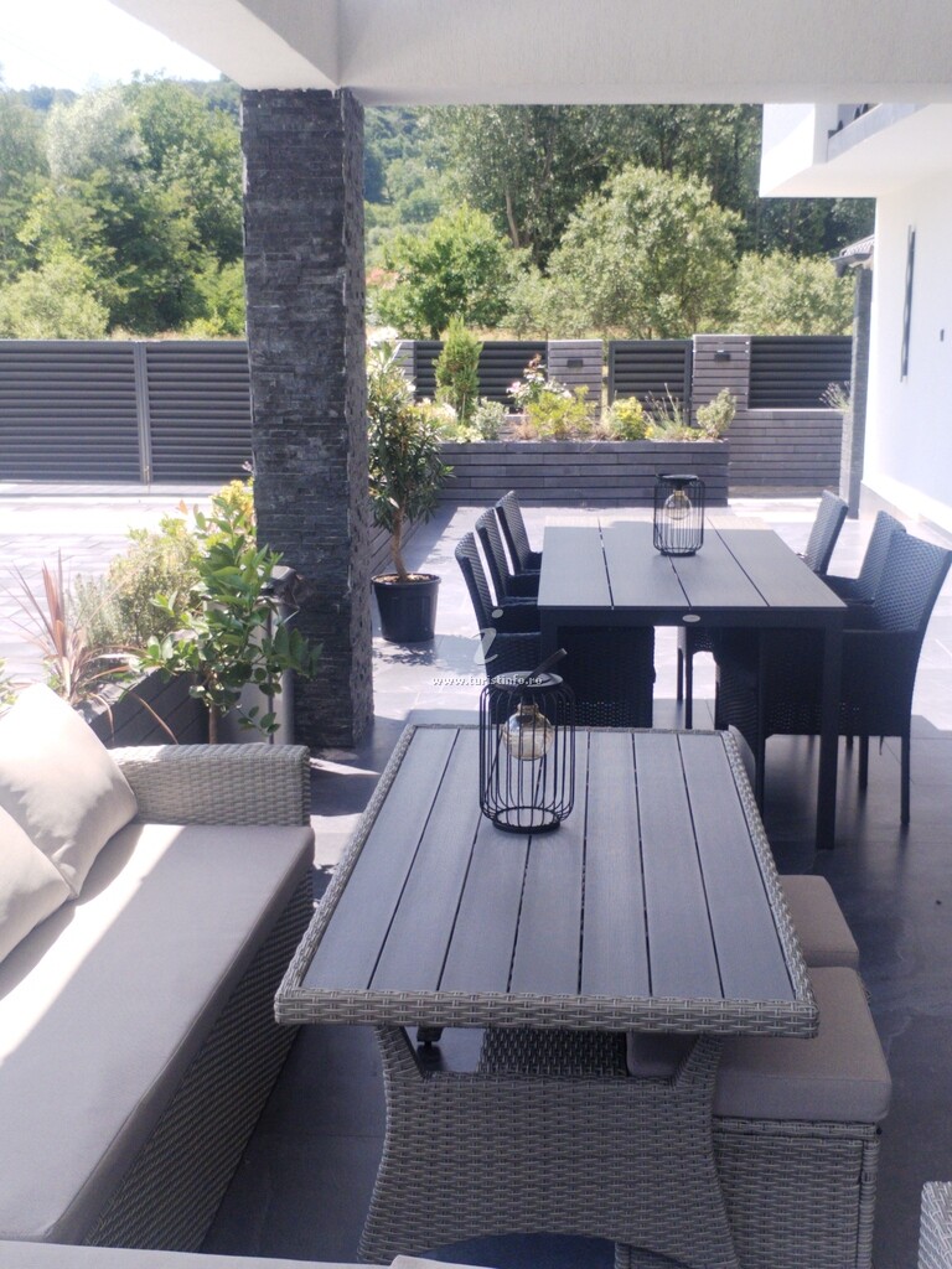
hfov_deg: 30.9
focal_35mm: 47
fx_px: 1723
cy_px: 634
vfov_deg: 40.4
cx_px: 476
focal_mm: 4.75
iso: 100
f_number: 1.8
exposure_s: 1/560
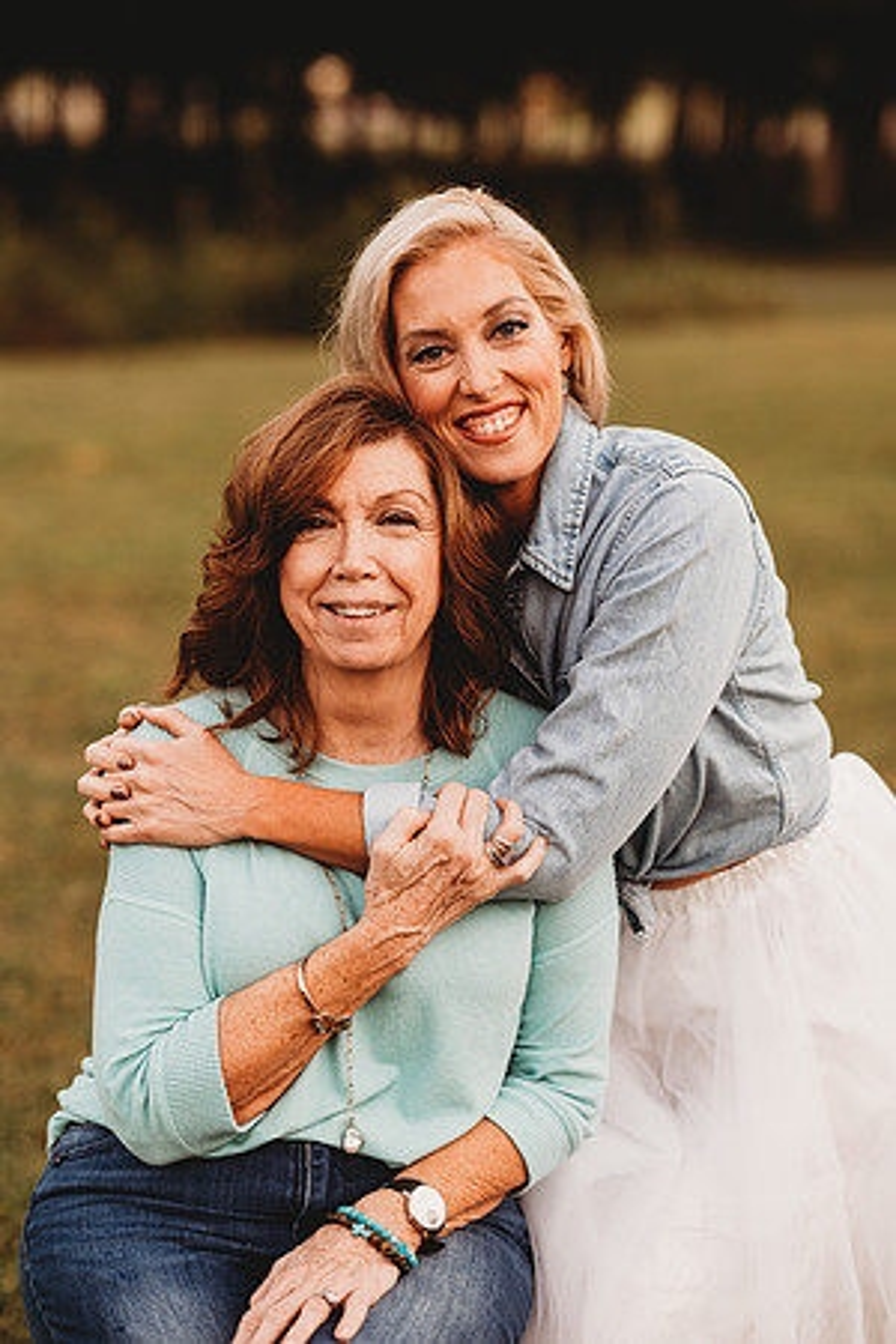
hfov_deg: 16.1
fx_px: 3173
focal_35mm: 85
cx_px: 448
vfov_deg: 23.9
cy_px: 672
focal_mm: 85
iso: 125
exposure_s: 1/125
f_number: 2.2
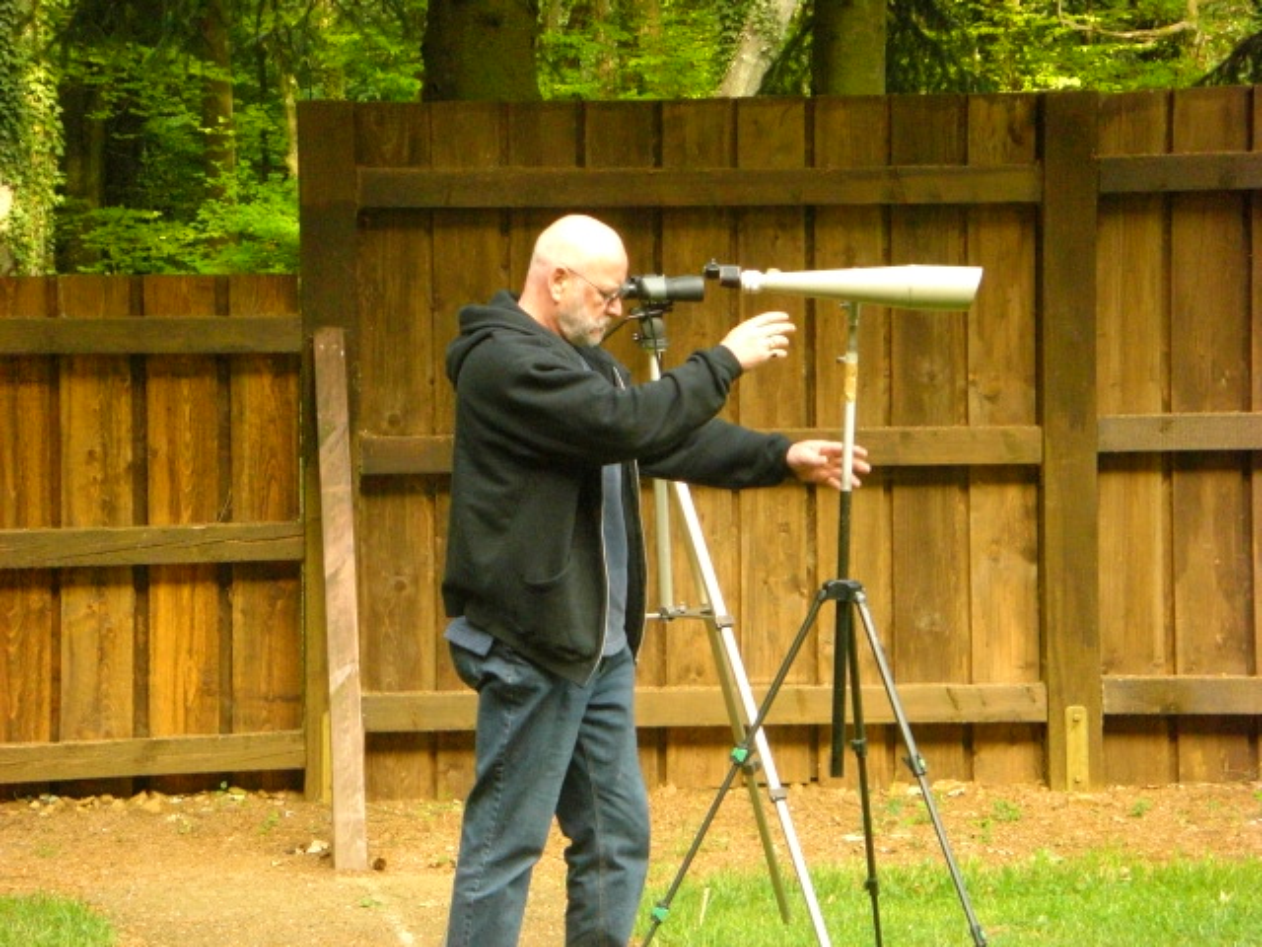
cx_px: 631
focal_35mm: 152
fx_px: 5541
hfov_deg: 13.0
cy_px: 474
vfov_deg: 9.8
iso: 400
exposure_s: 1/125
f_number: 4.4
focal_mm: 25.2
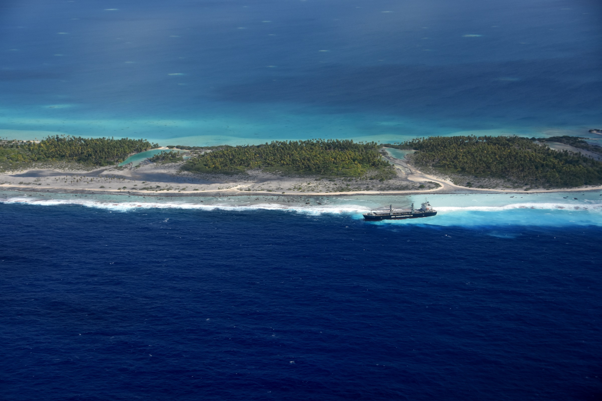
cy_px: 200
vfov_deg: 18.2
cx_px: 301
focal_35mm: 75
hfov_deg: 27.0
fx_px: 1254
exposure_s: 1/4000
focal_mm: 50
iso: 400
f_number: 4.8
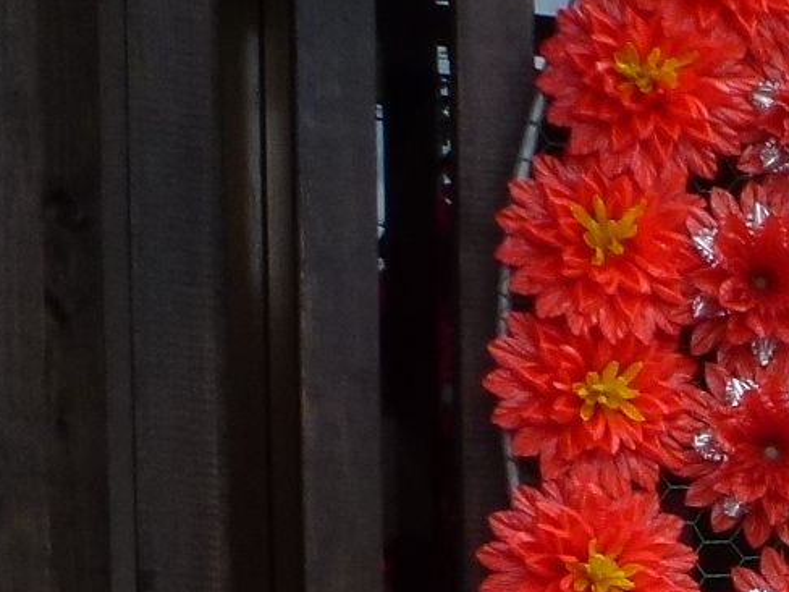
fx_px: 2872
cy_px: 995
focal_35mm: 126
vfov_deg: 11.1
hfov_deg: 13.5
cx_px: 1541
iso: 100
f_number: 4
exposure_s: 1/250
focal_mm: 4.3
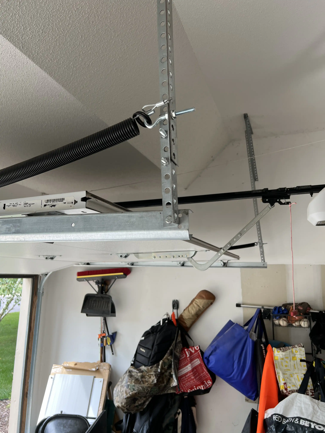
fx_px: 325
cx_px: 162
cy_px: 216
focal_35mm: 26
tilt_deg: +10.2
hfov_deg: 53.1
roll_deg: -2.1
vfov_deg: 67.3
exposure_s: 1/121
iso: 40
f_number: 1.5
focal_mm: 5.7
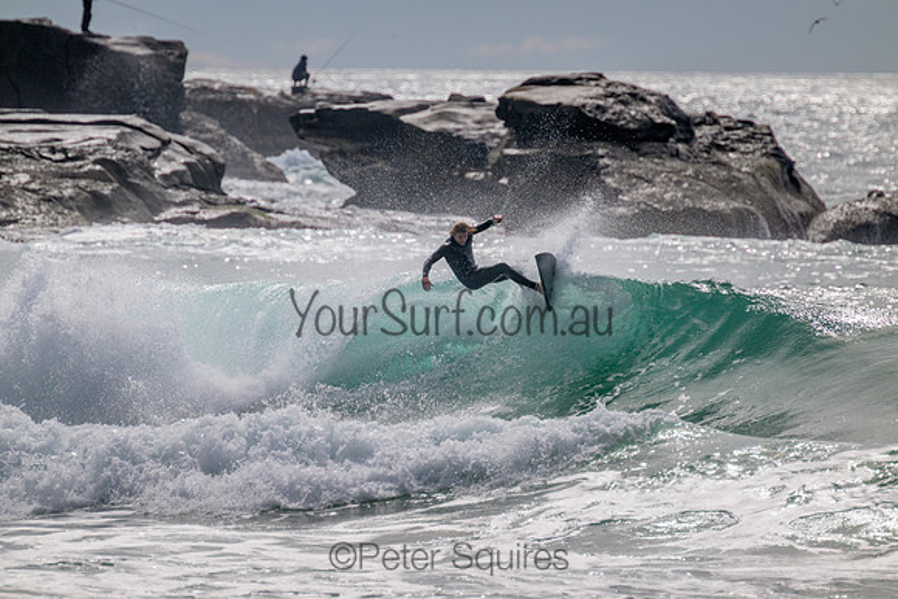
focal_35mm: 800
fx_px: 19959
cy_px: 300
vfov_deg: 1.7
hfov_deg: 2.6
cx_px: 449
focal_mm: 800
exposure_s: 1/2000
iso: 450
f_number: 11
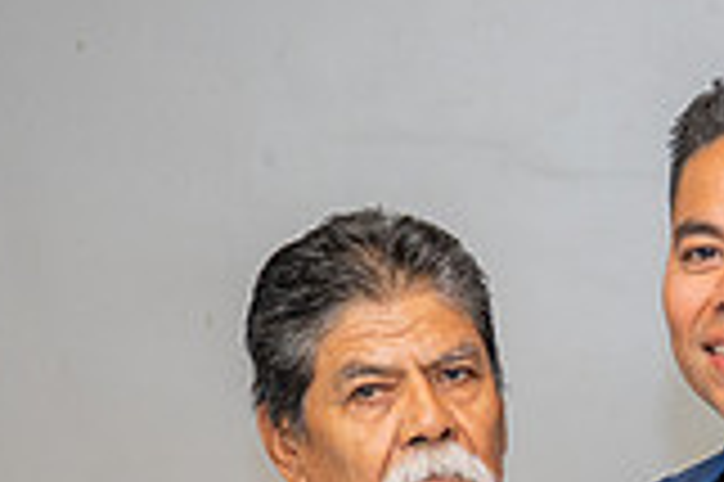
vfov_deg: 8.0
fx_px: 3335
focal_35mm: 166
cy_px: 849
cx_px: 613
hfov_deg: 12.3
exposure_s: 1/125
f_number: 3.2
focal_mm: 43
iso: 640
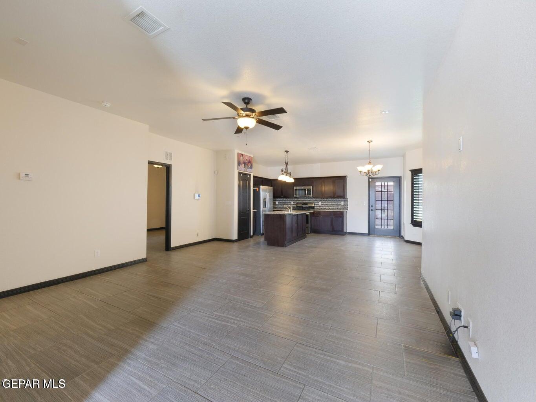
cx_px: 268
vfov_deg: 85.7
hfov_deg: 102.1
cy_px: 201
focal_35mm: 14
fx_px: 217
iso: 200
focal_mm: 7
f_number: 7.1
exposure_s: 1/80
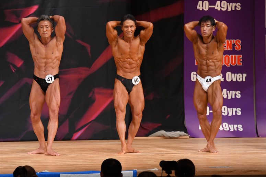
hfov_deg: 7.6
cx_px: 133
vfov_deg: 5.1
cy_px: 88
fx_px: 1994
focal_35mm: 270
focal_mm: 180
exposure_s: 1/400
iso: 5600
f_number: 5.6
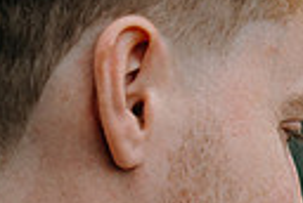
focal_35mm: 438
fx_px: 3695
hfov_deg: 4.7
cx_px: 405
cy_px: 426
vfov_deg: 3.1
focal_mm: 65
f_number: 5.6
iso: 320
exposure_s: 1/250
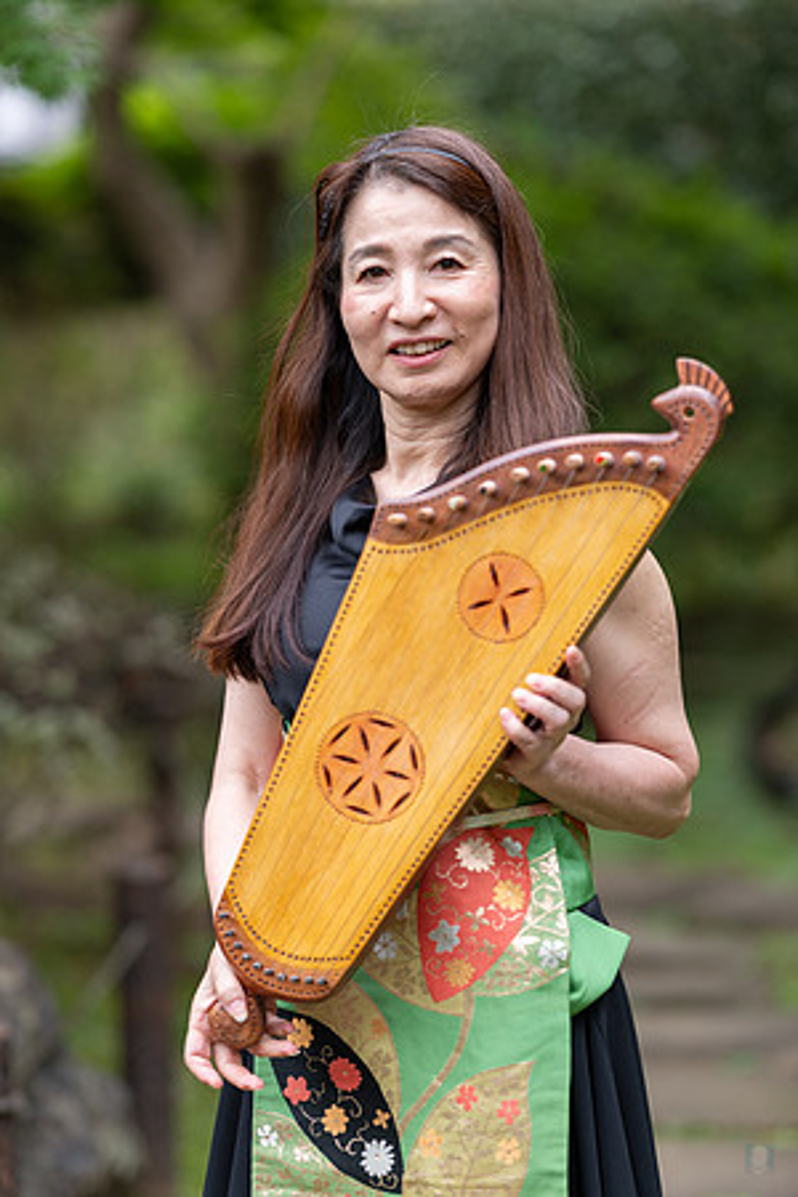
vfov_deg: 19.5
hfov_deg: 13.0
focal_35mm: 105
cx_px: 399
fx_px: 3491
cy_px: 598
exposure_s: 1/250
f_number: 2.2
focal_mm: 105
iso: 180
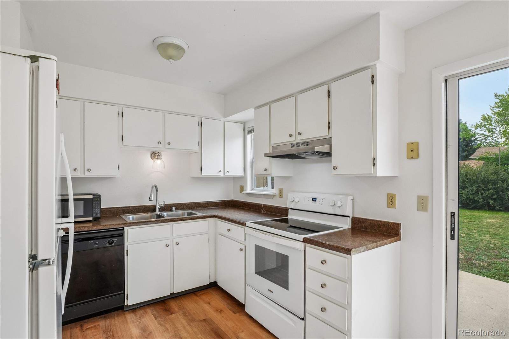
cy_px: 170
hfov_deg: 95.0
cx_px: 254
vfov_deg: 72.0
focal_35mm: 16
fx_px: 233
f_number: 8
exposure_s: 1/30
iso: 200
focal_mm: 11
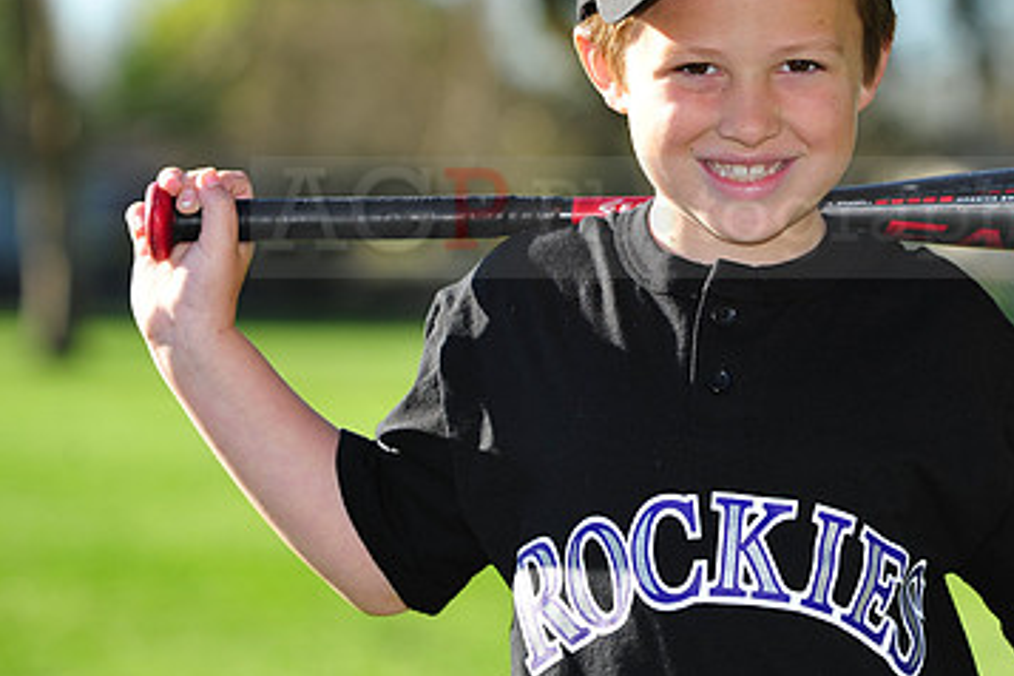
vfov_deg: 6.5
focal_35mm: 211
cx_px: 727
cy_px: 193
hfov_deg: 9.7
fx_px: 5943
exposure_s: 1/640
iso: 200
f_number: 4.5
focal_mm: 130
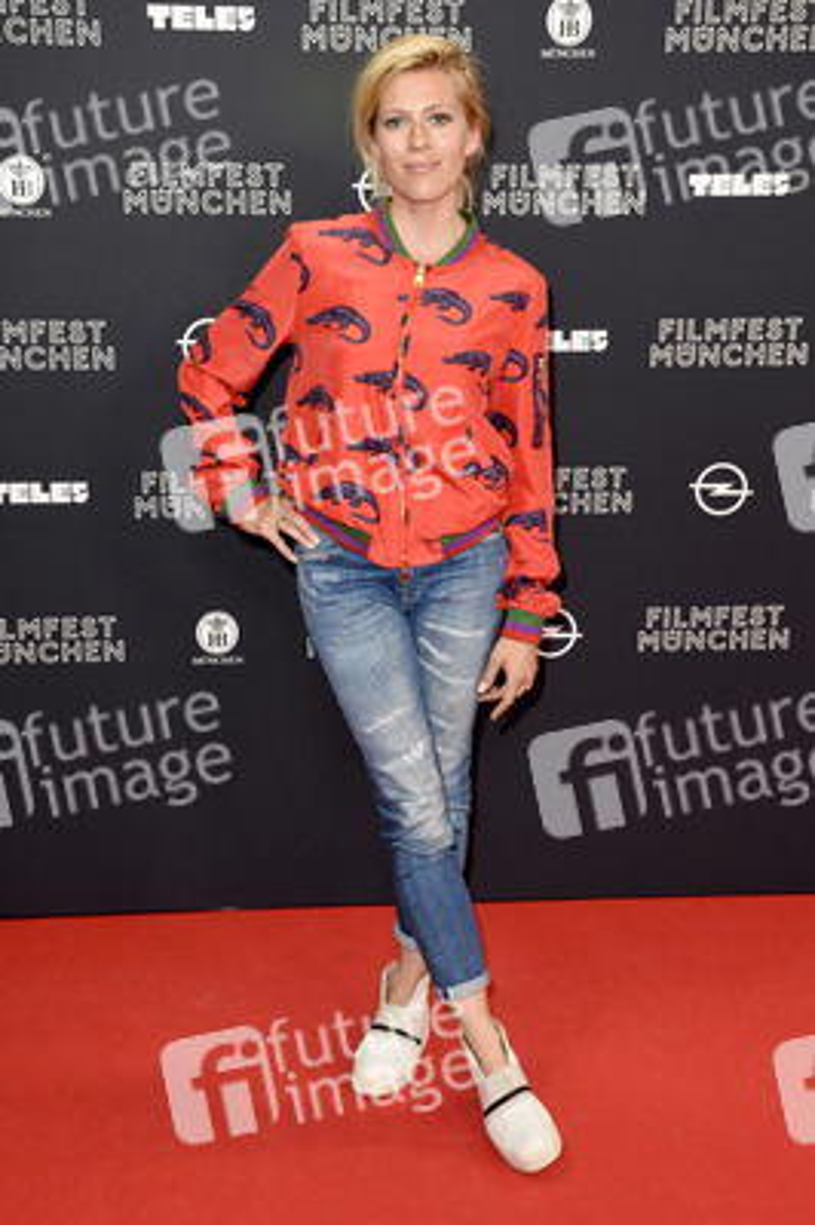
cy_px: 612
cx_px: 408
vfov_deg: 38.9
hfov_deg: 26.4
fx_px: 1735
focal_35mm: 51
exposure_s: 1/100
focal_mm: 34
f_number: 6.3
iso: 400
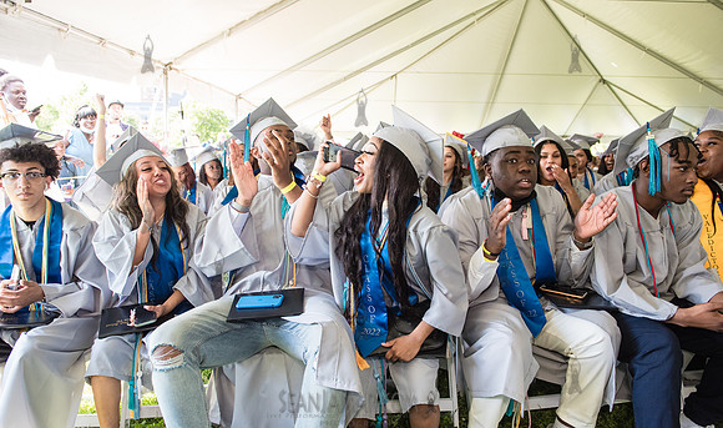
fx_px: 491
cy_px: 219
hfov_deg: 72.7
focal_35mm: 25
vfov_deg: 47.0
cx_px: 368
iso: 2500
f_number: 4
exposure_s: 1/800
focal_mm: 24
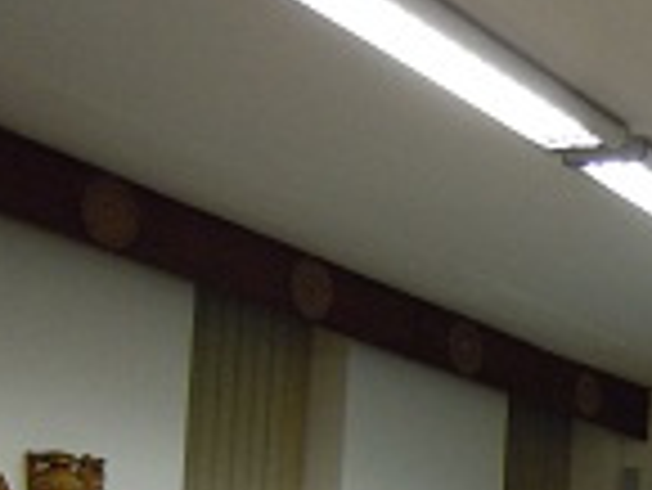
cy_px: 695
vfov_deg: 15.8
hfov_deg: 20.0
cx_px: 922
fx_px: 1640
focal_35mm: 87
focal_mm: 5.4
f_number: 3.5
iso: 400
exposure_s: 1/50
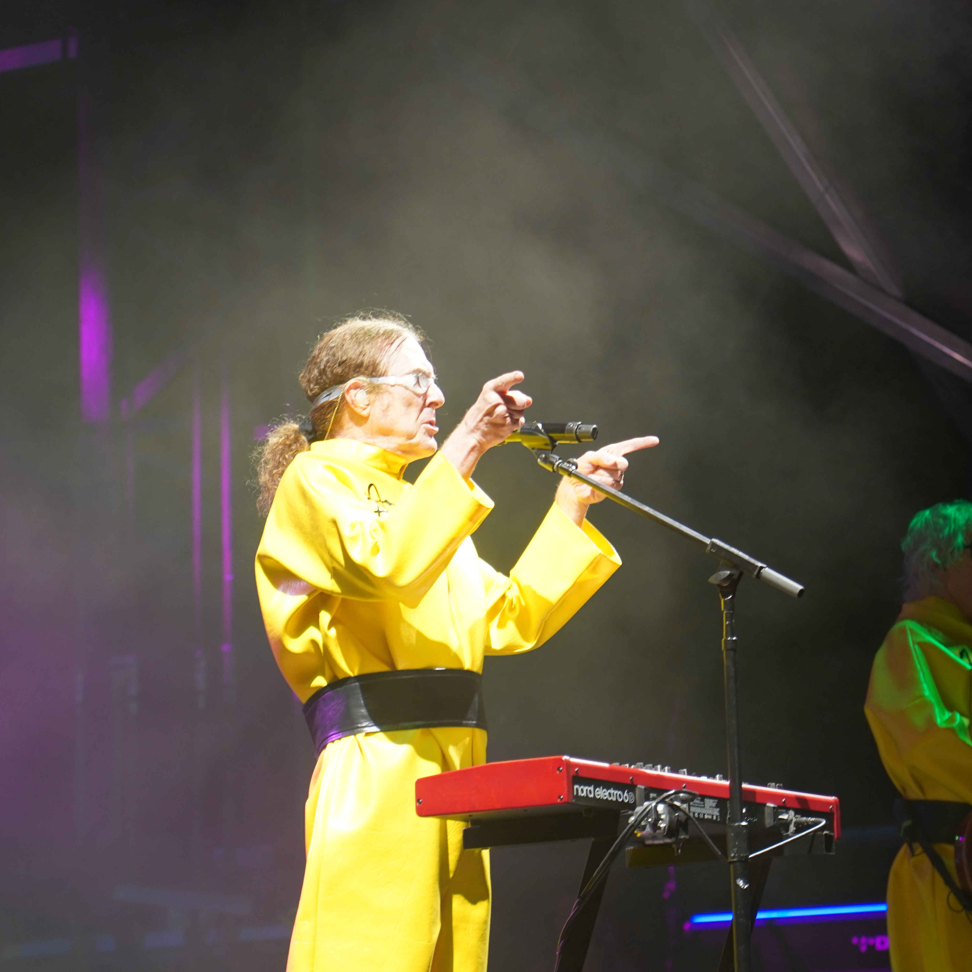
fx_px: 4257
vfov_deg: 13.0
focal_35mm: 134
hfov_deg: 13.0
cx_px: 353
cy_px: 486
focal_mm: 105
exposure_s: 1/160
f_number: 4
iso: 1600
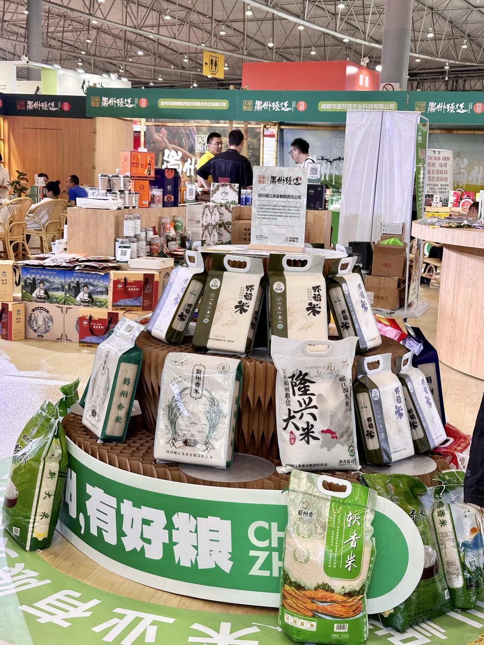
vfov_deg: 39.7
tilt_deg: -8.9
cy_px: 322
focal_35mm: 48
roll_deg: -1.5
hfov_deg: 30.3
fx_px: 895
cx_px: 242
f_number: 1.78
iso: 80
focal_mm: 6.86
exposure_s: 1/50
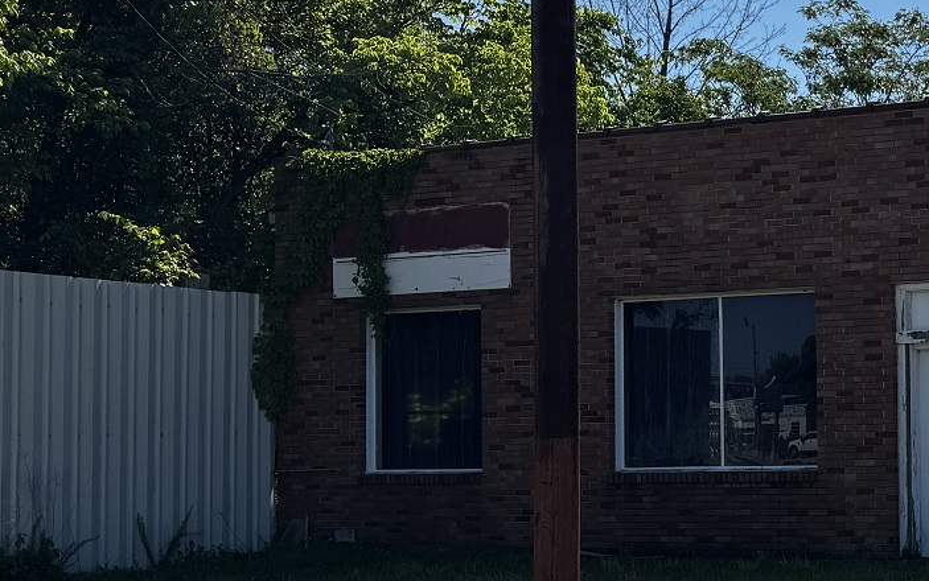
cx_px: 1101
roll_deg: +0.7
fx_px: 1570
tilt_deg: -0.4
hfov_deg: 28.8
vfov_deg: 20.9
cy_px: 396
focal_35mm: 62
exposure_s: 1/4950
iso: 80
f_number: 1.78
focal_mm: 6.76
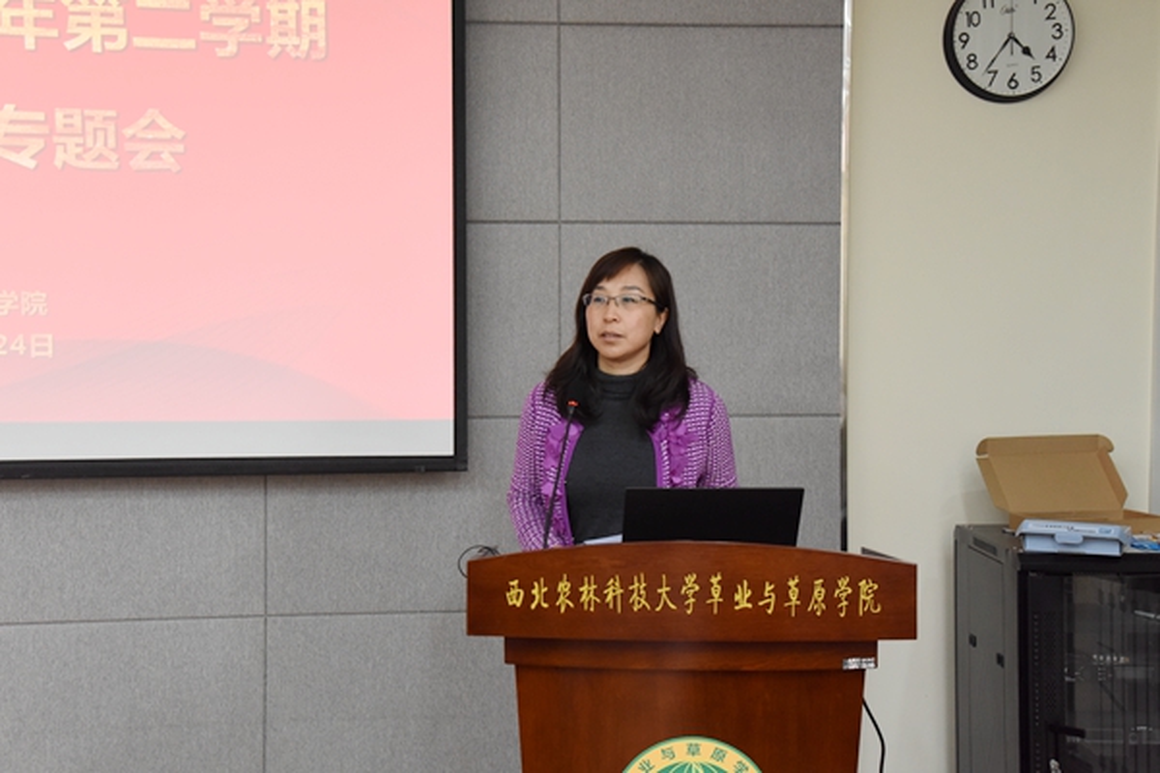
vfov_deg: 27.0
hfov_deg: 39.6
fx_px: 1611
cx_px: 580
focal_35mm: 50
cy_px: 386
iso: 3200
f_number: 5.6
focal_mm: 50
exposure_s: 1/125
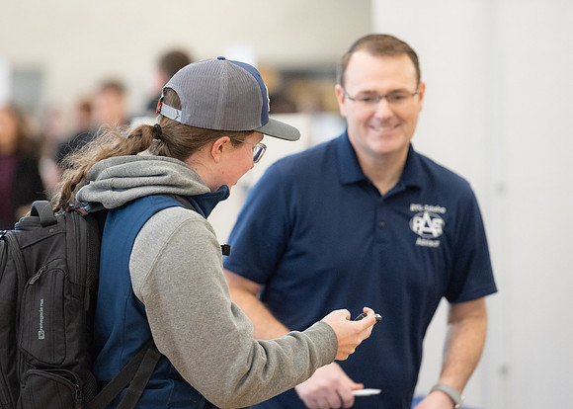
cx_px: 334
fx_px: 4235
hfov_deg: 7.7
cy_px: 162
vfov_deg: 5.5
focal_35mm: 260
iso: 1250
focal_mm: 200
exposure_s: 1/200
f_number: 3.5
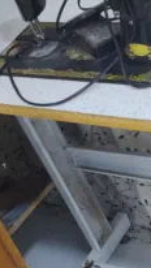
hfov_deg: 16.5
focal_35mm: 72
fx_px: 512
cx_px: 137
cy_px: 187
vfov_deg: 29.1
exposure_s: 1/25
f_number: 1.75
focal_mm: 5.25
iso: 339
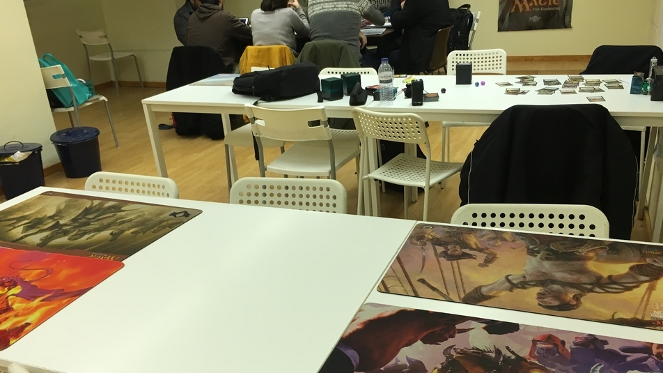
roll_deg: +3.4
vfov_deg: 34.6
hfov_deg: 58.0
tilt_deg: -22.7
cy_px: 214
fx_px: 598
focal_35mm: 34
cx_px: 344
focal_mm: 4.15
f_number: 2.2
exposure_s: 1/30
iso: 64
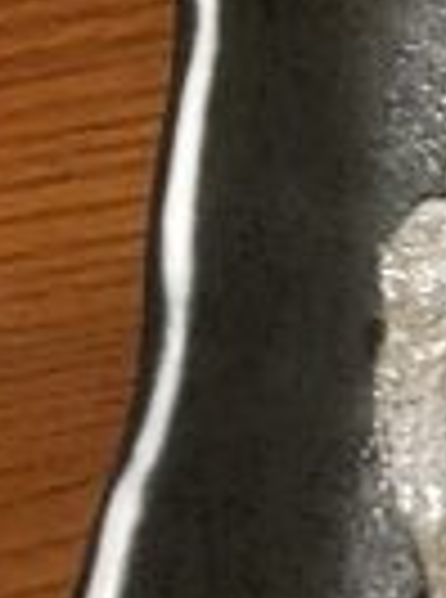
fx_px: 2417
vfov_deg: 14.1
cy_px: 400
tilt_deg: -58.4
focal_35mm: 140
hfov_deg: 9.5
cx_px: 1023
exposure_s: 1/15
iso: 200
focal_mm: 4.15
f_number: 2.2
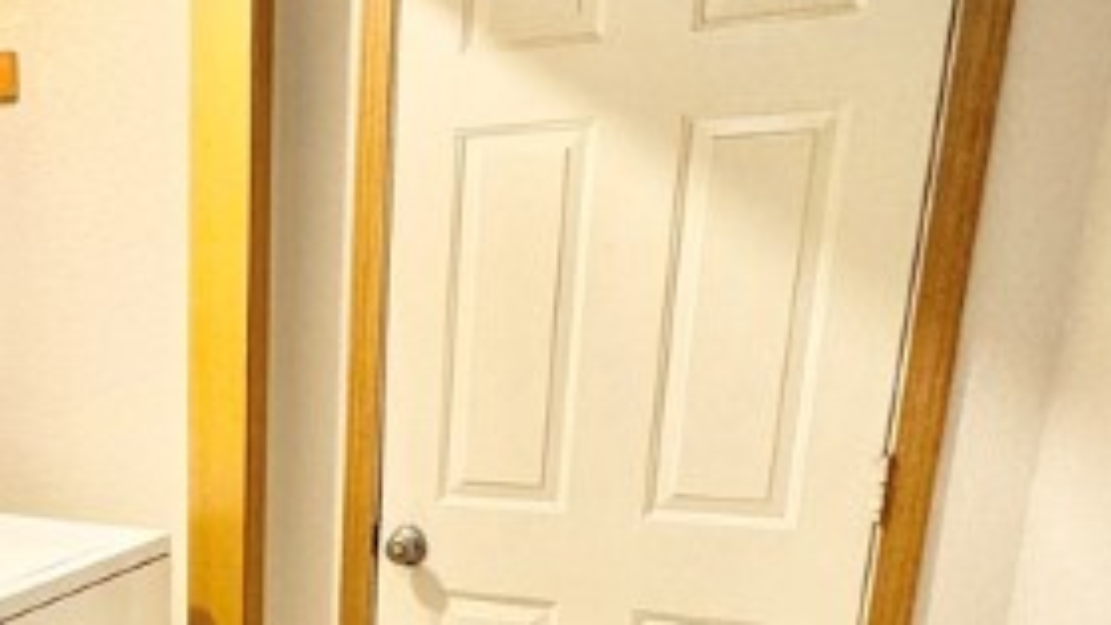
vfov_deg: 26.8
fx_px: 1237
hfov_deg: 44.1
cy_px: 625
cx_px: 115
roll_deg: +0.8
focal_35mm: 42
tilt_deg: -16.2
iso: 250
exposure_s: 1/60
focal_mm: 2.22
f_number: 2.2
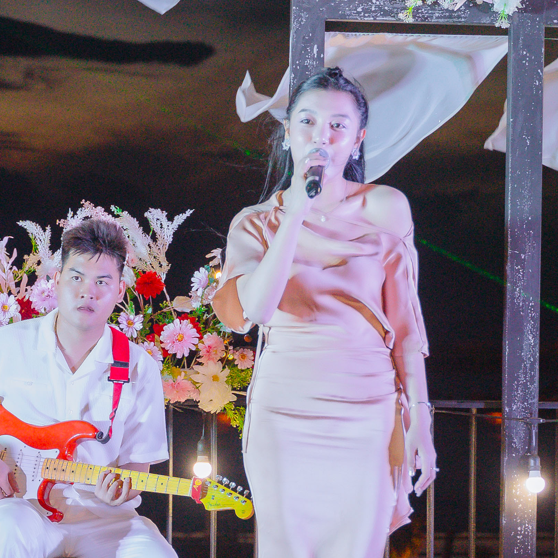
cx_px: 19
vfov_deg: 12.2
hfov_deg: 12.1
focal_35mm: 143
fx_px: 2599
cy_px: 330
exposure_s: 1/125
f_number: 3.2
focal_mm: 46.5
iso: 1600
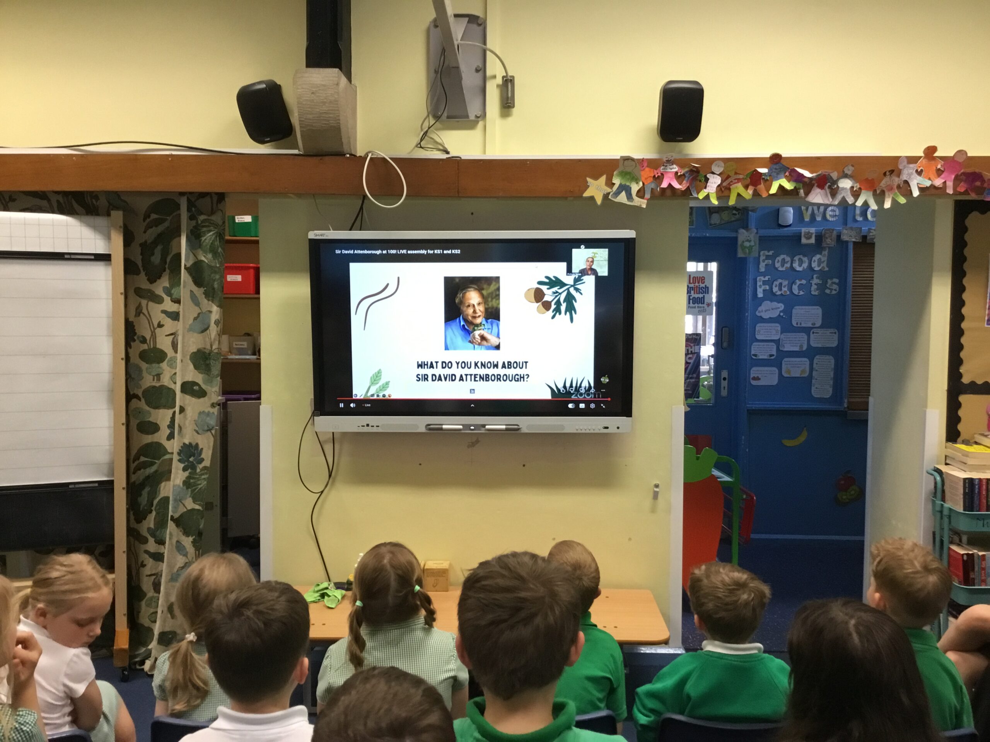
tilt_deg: -2.0
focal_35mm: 31
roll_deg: -0.4
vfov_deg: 45.4
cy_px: 371
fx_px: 887
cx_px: 495
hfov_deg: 58.4
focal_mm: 3.3
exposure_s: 1/33
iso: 160
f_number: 2.4
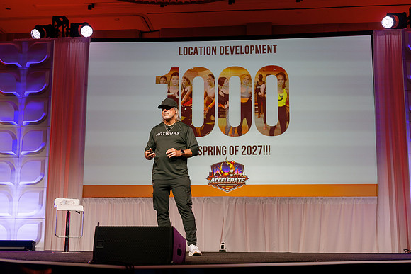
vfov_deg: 27.0
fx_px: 571
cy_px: 137
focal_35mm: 50
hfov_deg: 39.6
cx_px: 206
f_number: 4
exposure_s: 1/200
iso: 400
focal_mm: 50
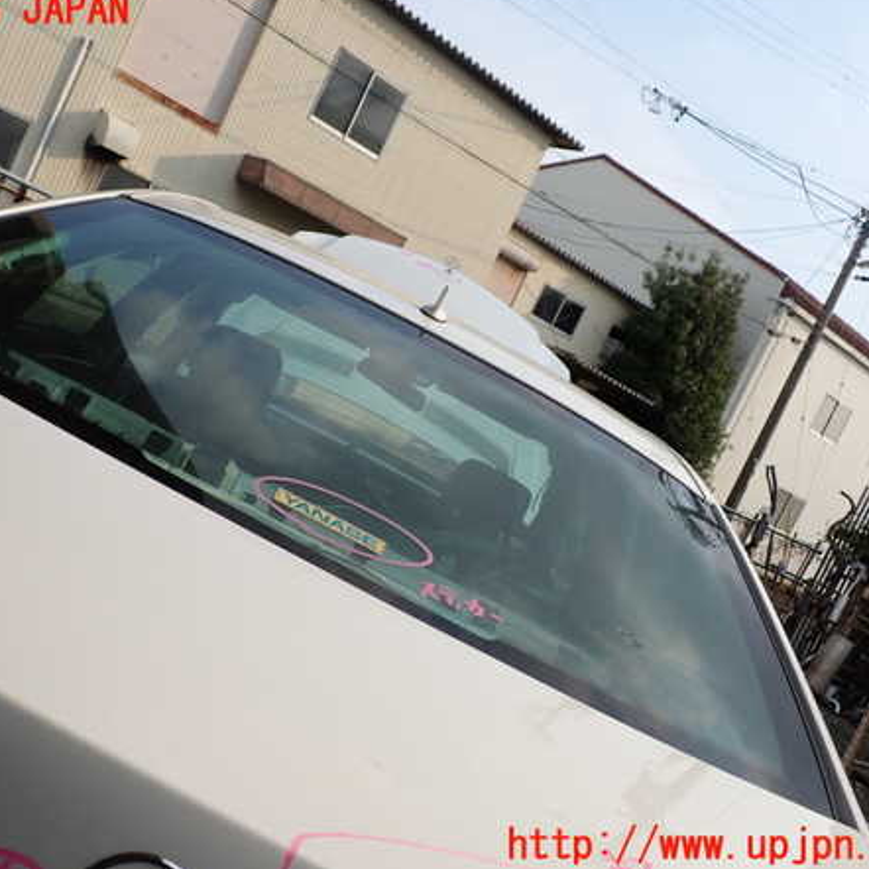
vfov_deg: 46.0
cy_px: 429
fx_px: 1022
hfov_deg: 45.9
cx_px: 362
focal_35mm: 36
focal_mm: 5.4
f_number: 3.2
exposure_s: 1/1000
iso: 100
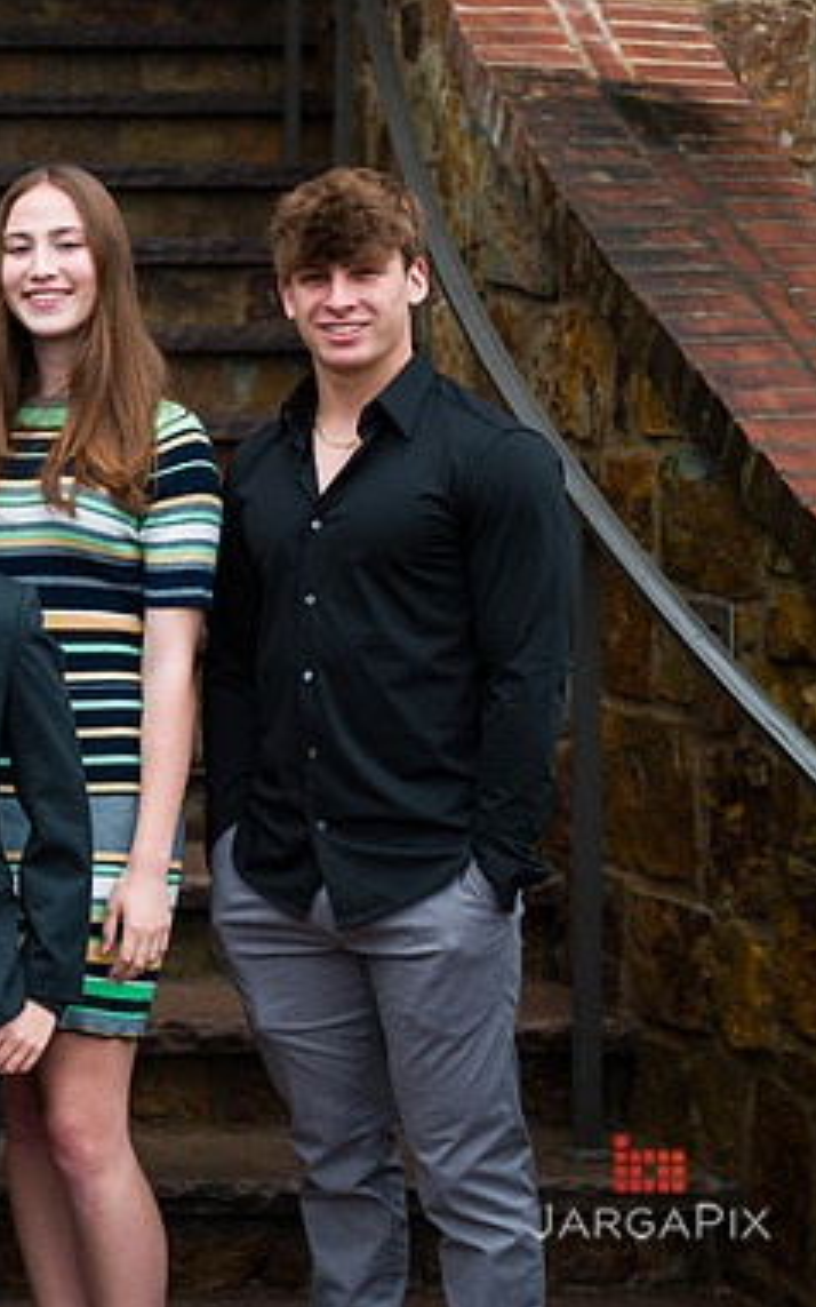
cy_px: 625
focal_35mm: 94
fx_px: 3346
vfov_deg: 22.1
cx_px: -127
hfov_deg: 13.6
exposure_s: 1/500
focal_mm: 58
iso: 320
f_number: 4
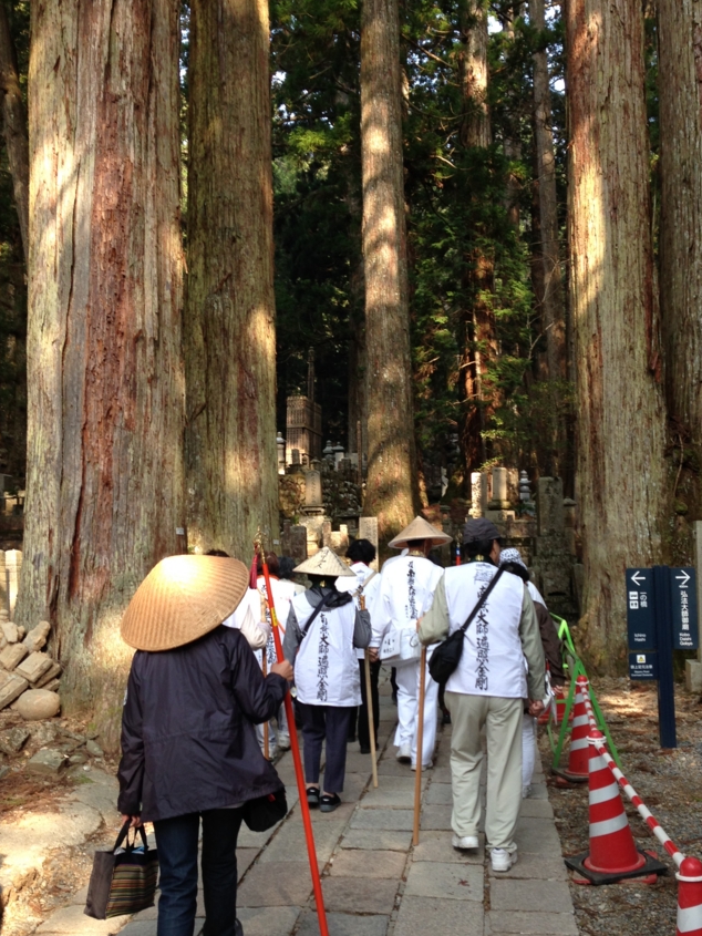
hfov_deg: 36.0
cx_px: 374
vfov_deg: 46.6
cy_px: 546
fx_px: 1081
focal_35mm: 40
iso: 50
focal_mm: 4.12
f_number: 2.4
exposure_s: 1/120
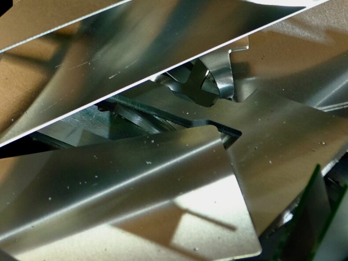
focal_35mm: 146
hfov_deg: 12.9
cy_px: -37
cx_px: -144
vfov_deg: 10.0
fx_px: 1468
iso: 500
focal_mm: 31.5
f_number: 3.6
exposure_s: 1/60
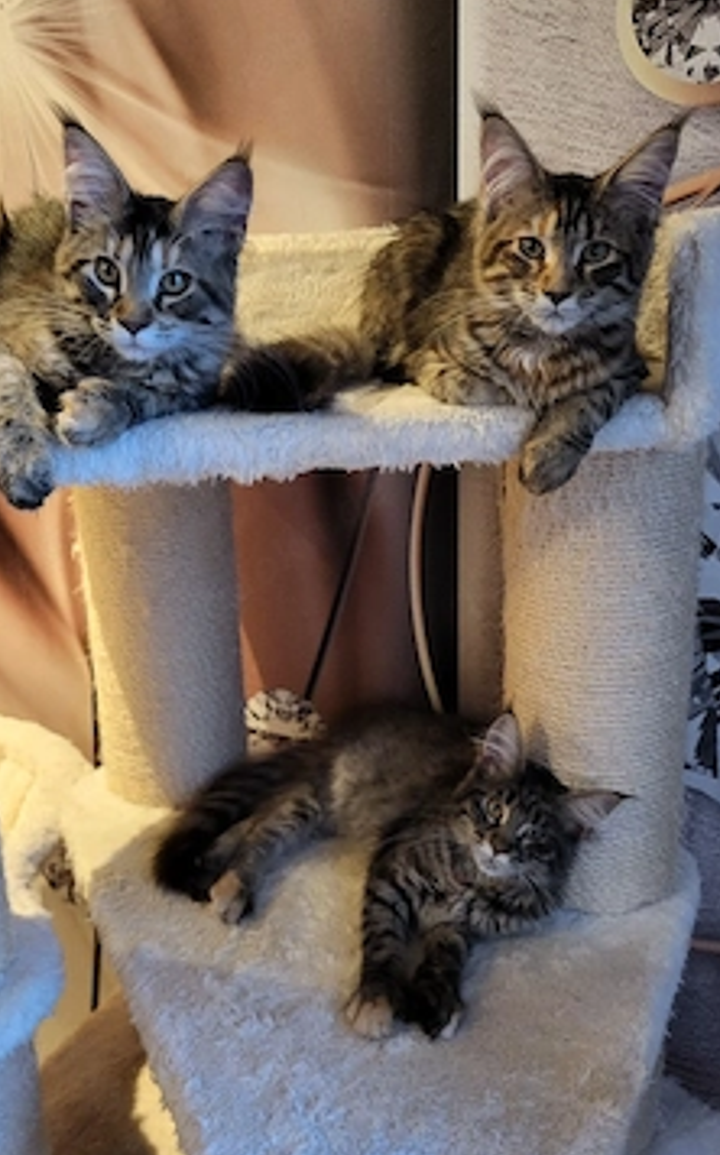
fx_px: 975
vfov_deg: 61.3
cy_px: 584
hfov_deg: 40.5
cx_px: 363
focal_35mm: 31
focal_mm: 5.4
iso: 500
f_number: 1.8
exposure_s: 1/50.3
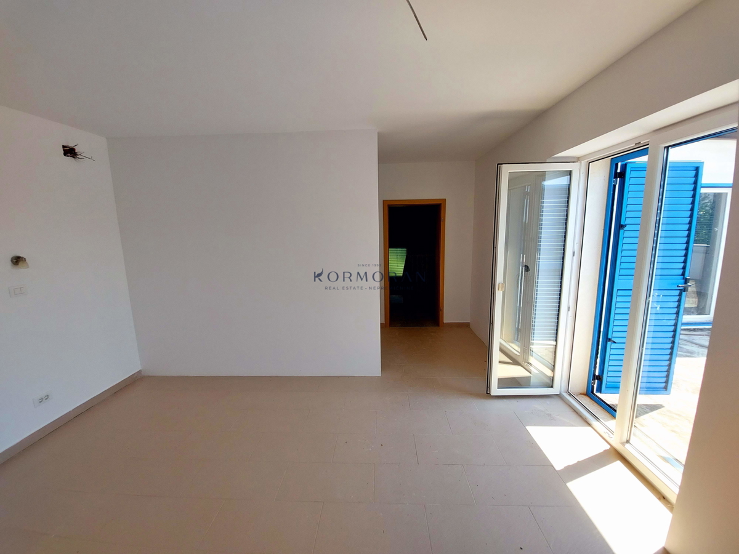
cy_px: 277
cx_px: 370
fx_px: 278
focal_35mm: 13
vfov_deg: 89.9
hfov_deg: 106.2
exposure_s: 1/211
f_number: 2.2
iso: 50
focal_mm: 1.74
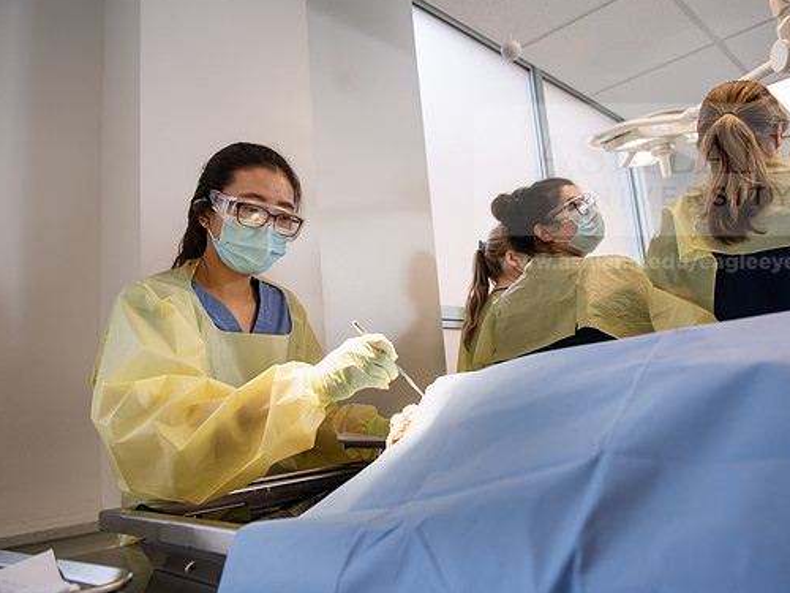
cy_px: 295
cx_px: 427
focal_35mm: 29
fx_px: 662
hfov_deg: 61.6
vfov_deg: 48.2
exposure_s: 1/200
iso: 320
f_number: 4
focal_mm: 26
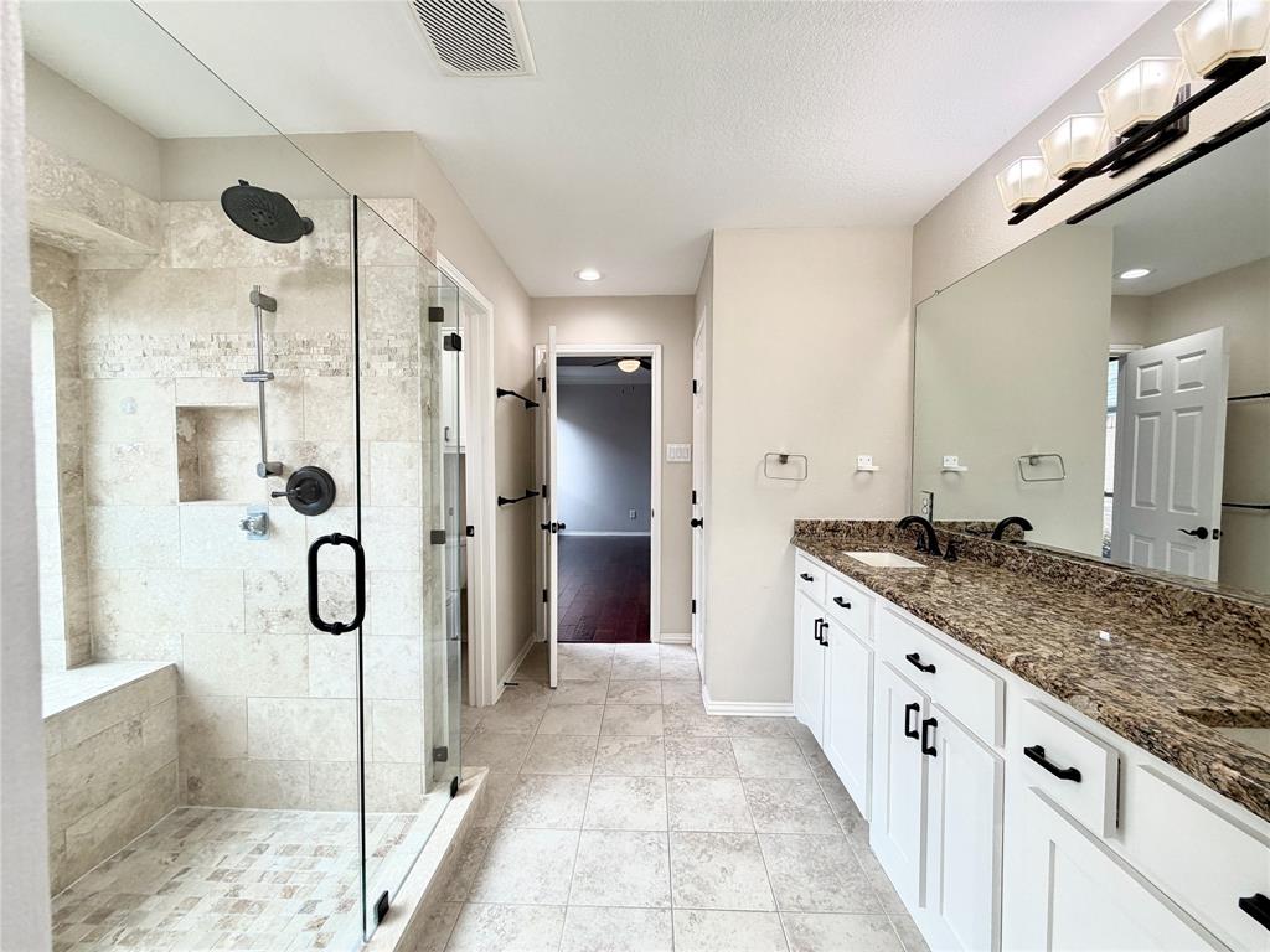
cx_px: 635
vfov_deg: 85.7
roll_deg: +0.3
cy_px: 476
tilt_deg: -1.5
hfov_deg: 102.1
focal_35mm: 14
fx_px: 514
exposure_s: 1/120
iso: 80
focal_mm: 2.22
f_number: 2.2
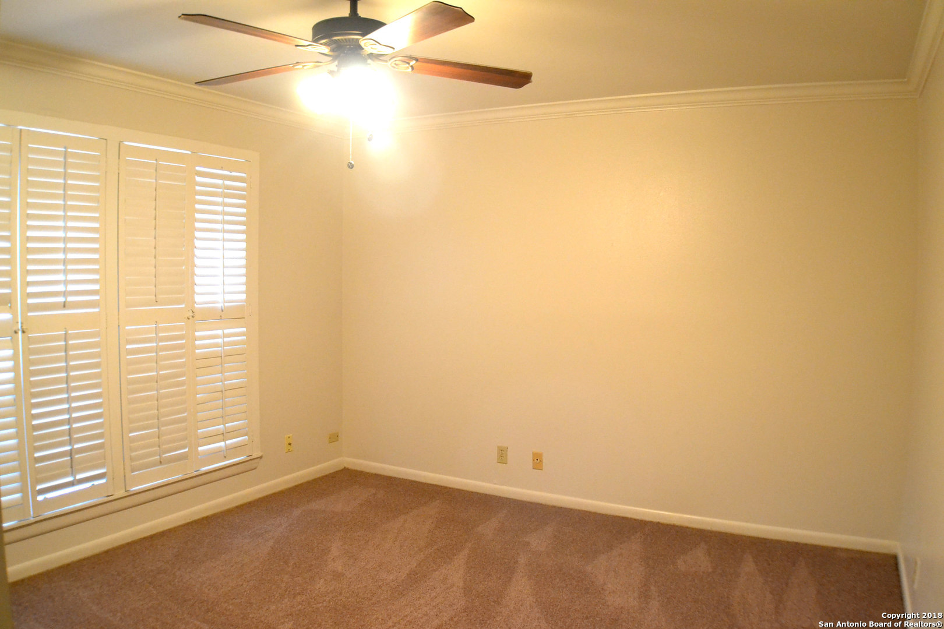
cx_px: 472
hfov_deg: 55.1
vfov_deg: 38.4
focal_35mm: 34
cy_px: 314
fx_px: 905
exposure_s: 1/60
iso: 2800
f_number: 3.8
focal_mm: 23
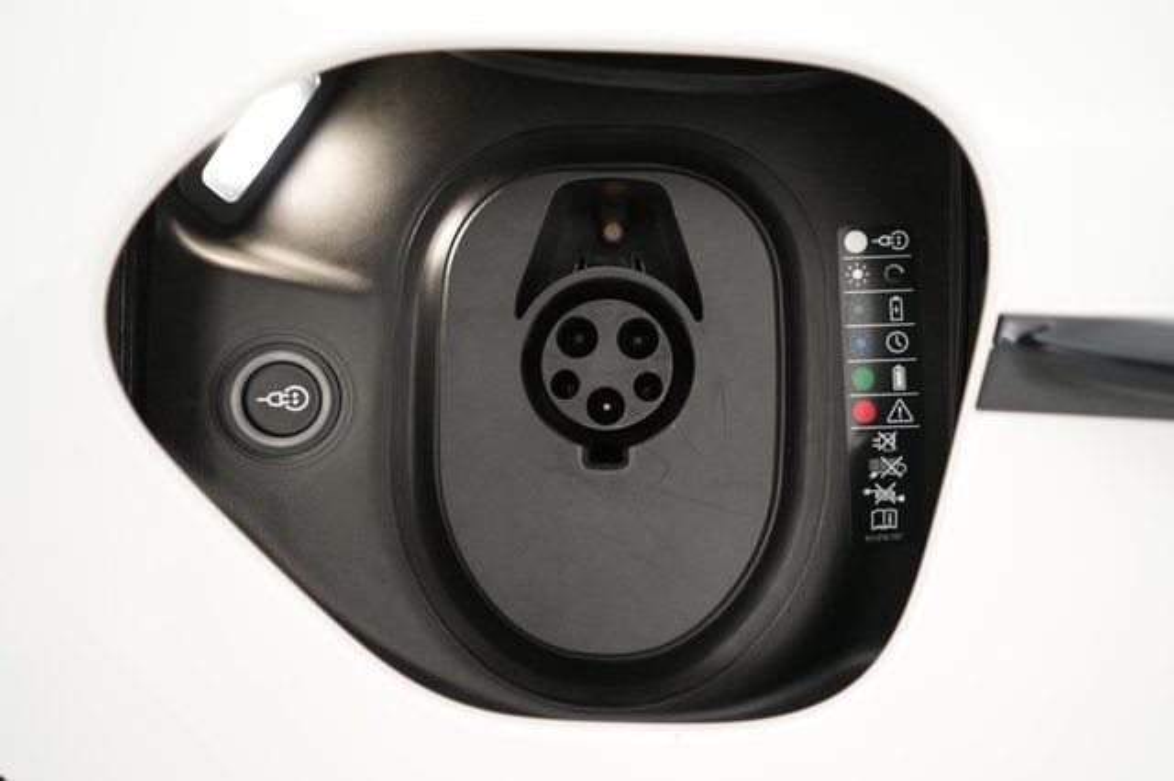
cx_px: 587
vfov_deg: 46.4
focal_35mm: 28
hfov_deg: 65.5
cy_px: 390
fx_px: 913
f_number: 2.8
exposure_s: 1/30
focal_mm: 28
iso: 800
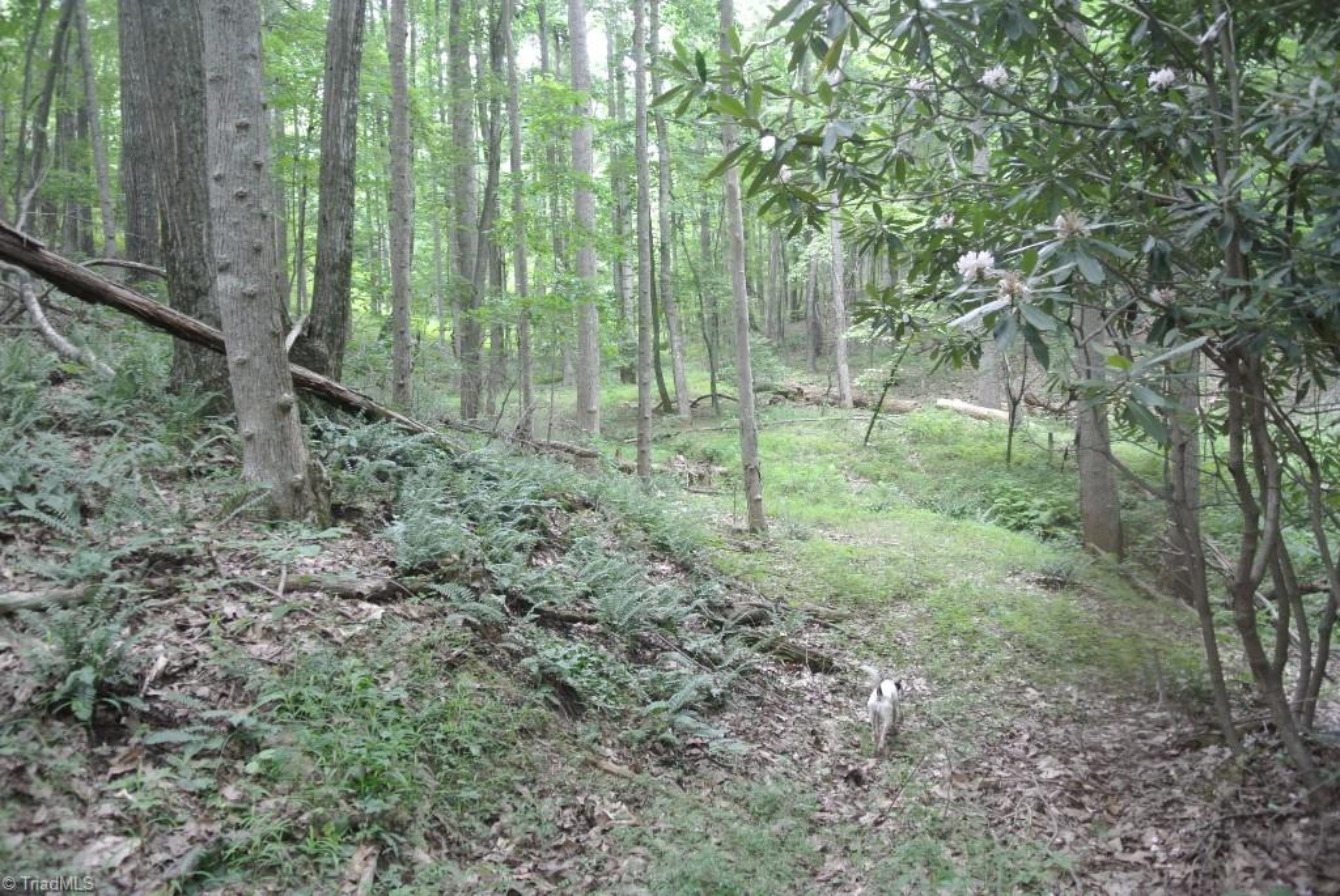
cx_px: 670
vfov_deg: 48.0
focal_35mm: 27
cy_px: 448
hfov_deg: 67.3
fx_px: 1006
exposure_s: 1/60
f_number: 3.5
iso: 500
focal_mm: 10
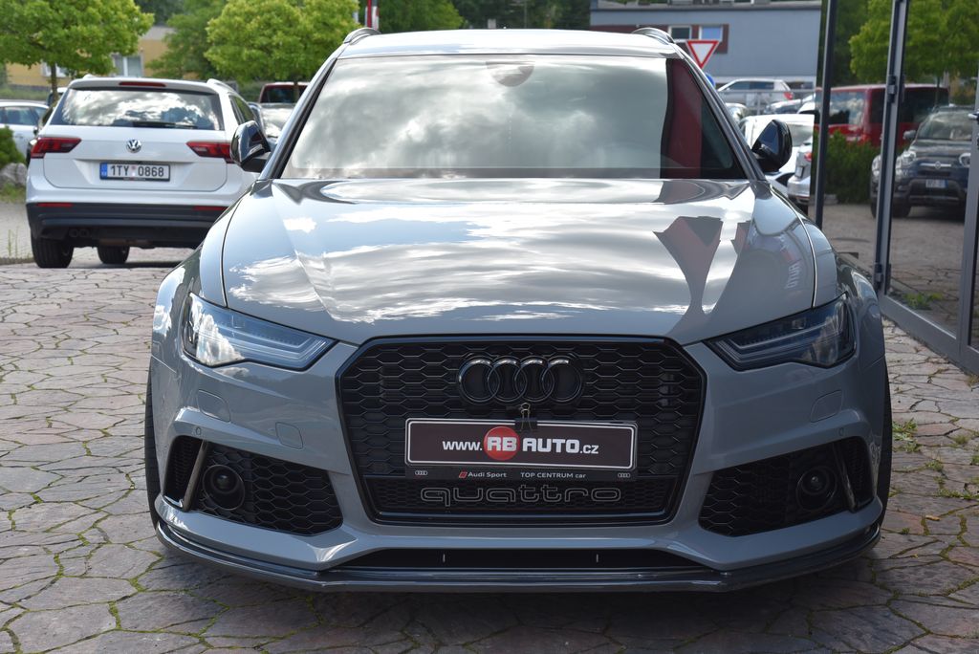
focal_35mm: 58
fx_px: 1578
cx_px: 490
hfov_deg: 34.5
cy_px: 327
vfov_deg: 23.4
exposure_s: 1/250
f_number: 8
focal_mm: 58
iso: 500
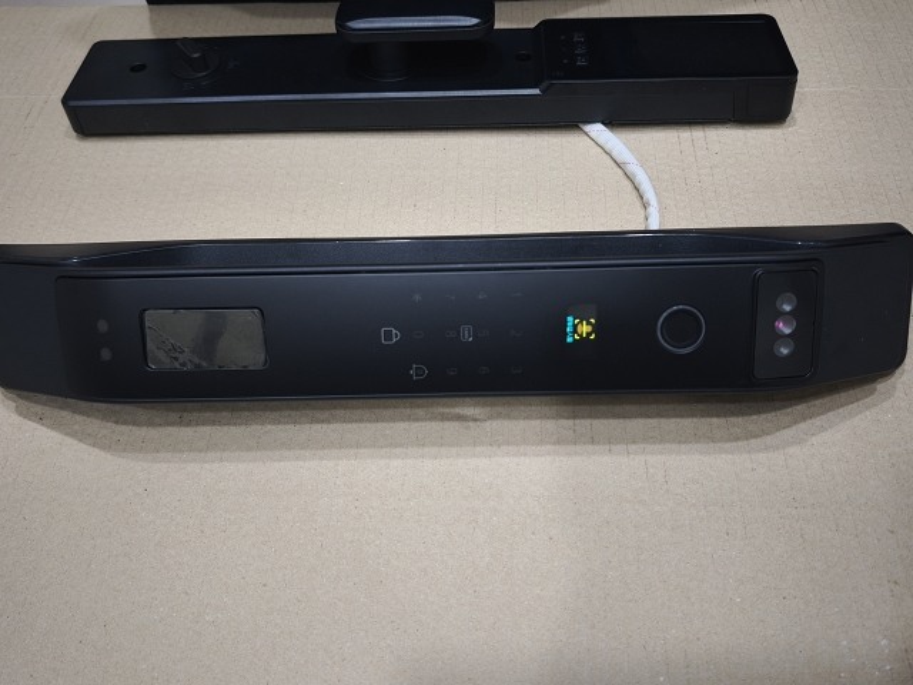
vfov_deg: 44.2
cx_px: 456
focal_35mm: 32
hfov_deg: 56.8
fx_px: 844
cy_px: 342
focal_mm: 6.57
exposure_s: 1/60
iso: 320
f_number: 1.6
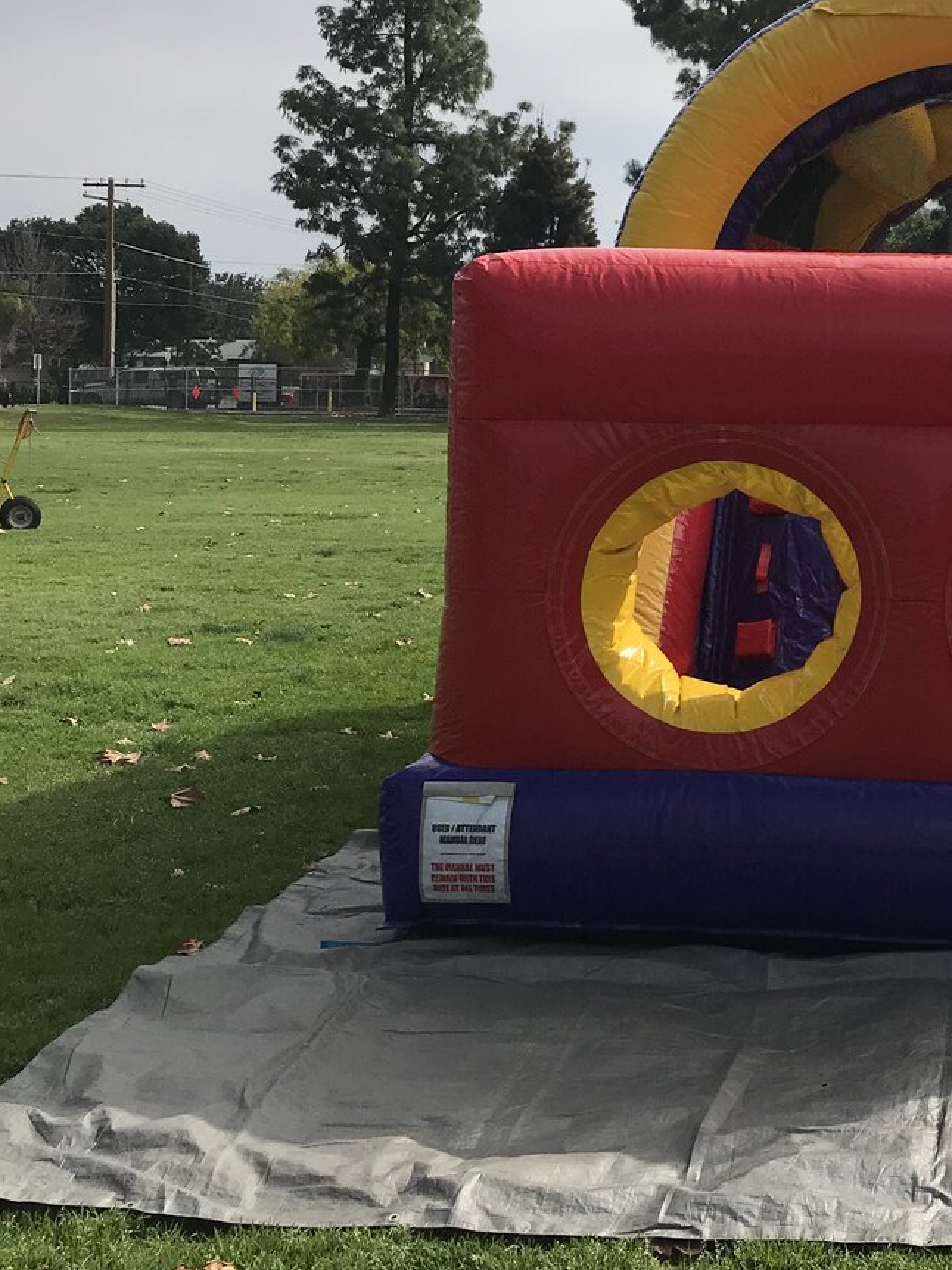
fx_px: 1908
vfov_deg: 36.4
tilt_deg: +2.1
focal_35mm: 52
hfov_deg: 27.1
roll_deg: -1.5
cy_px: 407
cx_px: 855
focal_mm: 3.99
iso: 20
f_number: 1.8
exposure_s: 1/4566
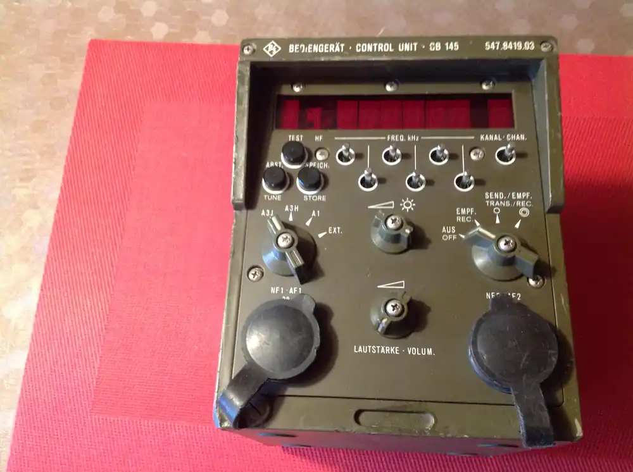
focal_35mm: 35
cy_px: 236
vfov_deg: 40.6
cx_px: 316
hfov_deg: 52.7
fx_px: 639
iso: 400
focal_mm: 4.28
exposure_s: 1/15
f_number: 2.4
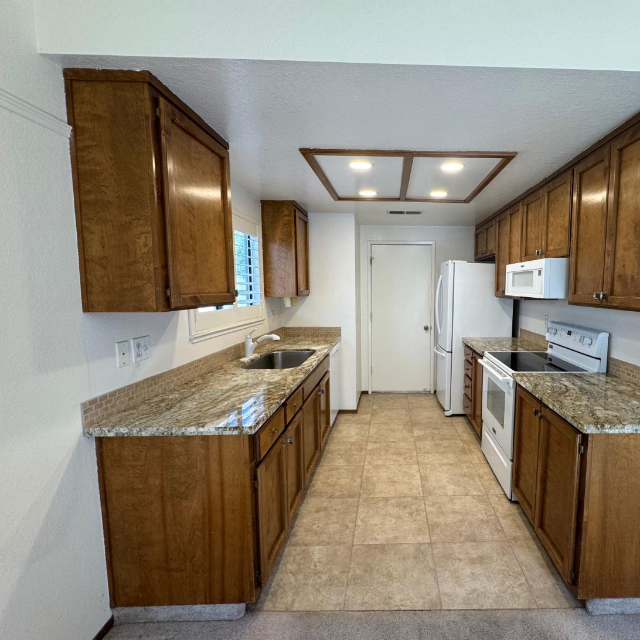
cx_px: 404
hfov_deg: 82.2
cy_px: 322
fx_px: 356
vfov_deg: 84.0
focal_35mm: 17
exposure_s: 1/120
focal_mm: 2.22
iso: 125
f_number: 2.2
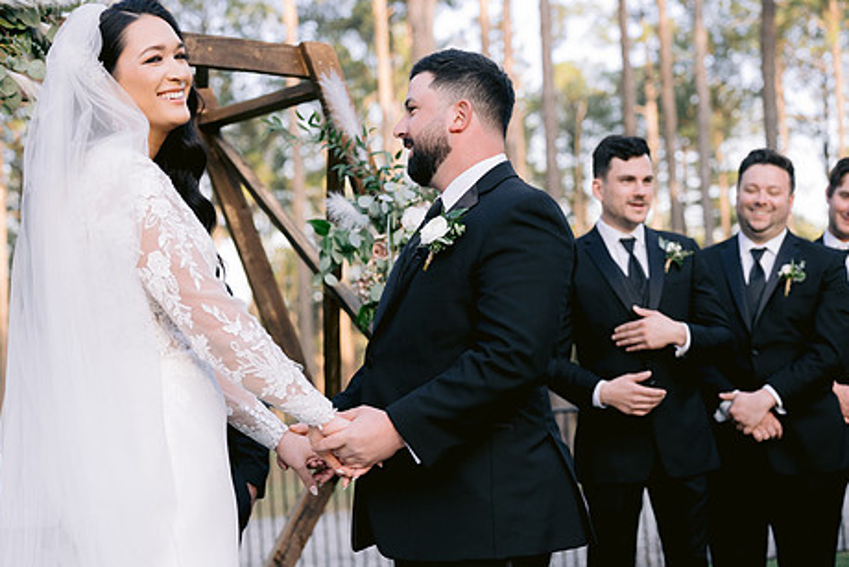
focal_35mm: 63
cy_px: 271
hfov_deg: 31.8
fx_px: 1486
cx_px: 353
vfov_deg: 21.6
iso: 400
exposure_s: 1/500
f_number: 2.8
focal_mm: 50
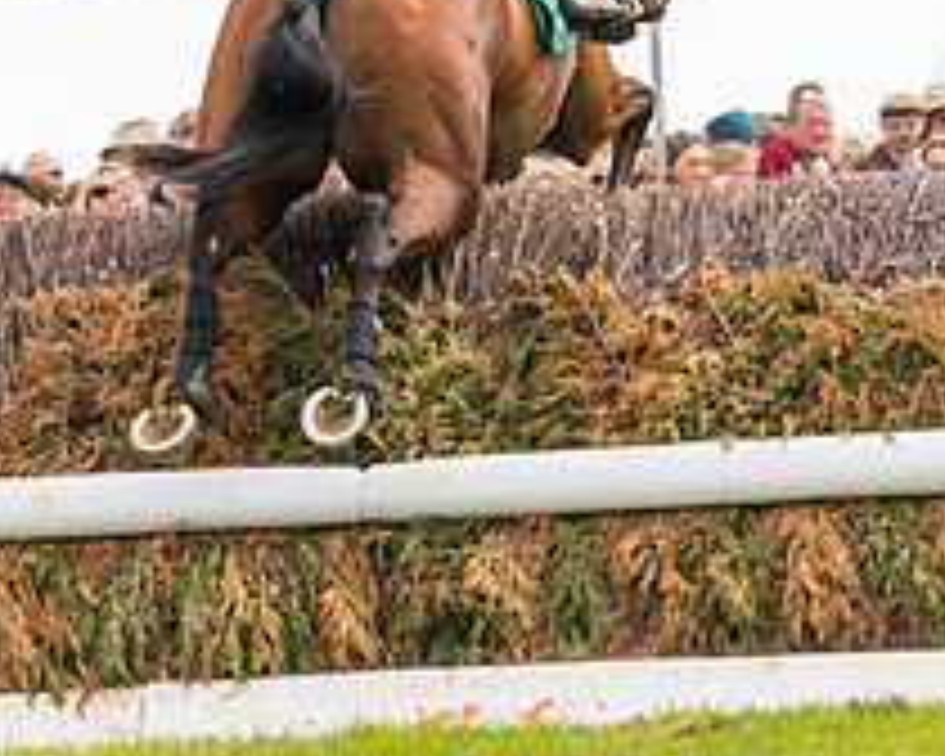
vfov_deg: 1.7
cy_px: 45
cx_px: 400
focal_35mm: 905
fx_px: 25311
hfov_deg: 2.1
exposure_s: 1/2500
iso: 400
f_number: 4
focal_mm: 200
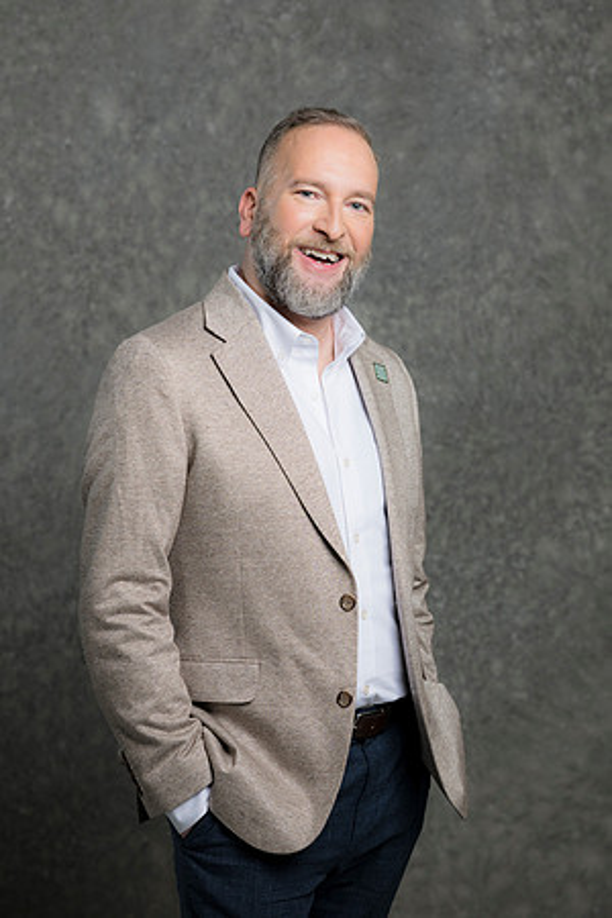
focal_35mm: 85
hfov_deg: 16.1
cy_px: 459
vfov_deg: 23.9
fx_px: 2167
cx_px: 306
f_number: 5
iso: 125
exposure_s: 1/200
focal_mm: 85
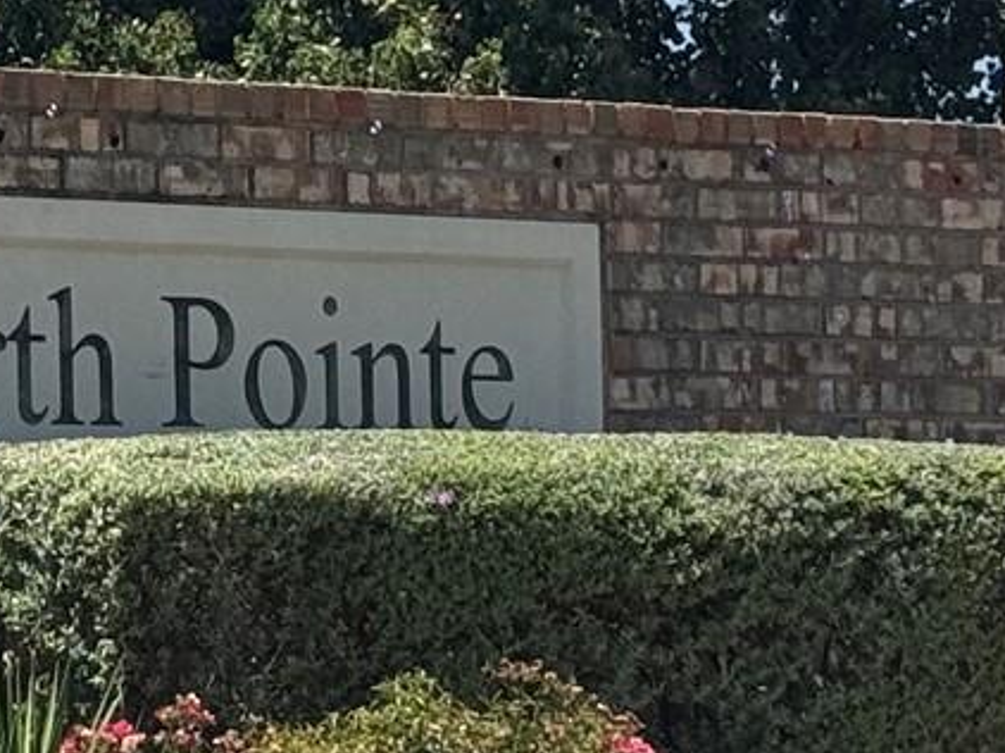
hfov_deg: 8.5
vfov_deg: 6.4
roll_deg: +1.7
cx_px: 5
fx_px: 6761
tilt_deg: +3.3
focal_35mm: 233
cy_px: 341
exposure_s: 1/4975
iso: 64
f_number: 1.78
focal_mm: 6.76
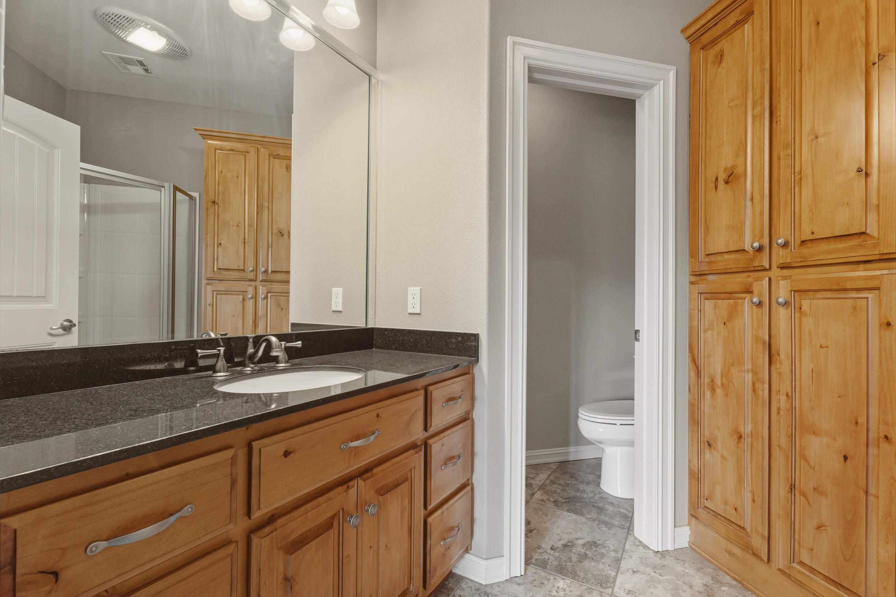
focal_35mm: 16
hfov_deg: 96.7
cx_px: 448
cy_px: 298
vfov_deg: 73.8
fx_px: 398
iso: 160
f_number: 8
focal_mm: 16
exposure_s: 1/100
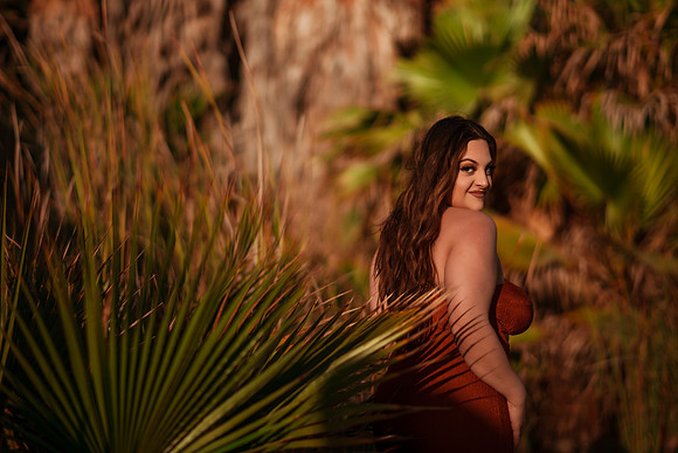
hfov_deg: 34.5
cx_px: 339
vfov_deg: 23.4
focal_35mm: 58
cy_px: 226
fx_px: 1093
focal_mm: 58
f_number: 1.4
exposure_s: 1/8000
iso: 100
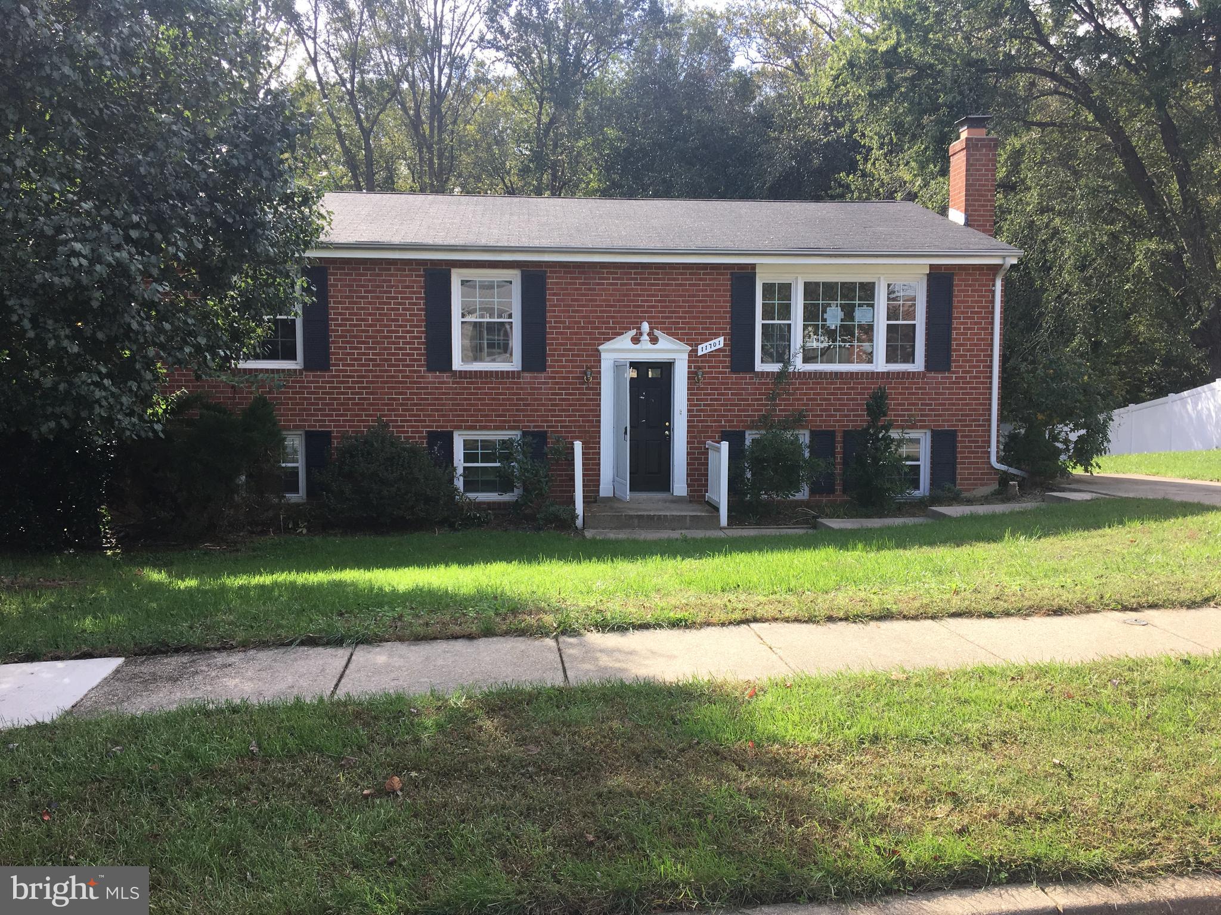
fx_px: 1023
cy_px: 458
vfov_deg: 48.2
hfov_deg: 61.7
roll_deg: +0.6
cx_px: 610
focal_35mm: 29
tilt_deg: -3.3
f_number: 2.2
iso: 25
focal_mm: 4.15
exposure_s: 1/460
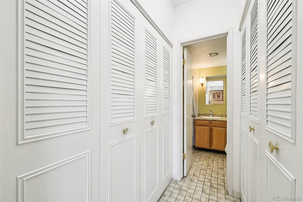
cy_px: 101
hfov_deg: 100.4
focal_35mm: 15
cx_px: 152
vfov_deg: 77.3
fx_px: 126
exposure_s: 1/8
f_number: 8
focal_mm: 10
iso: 800
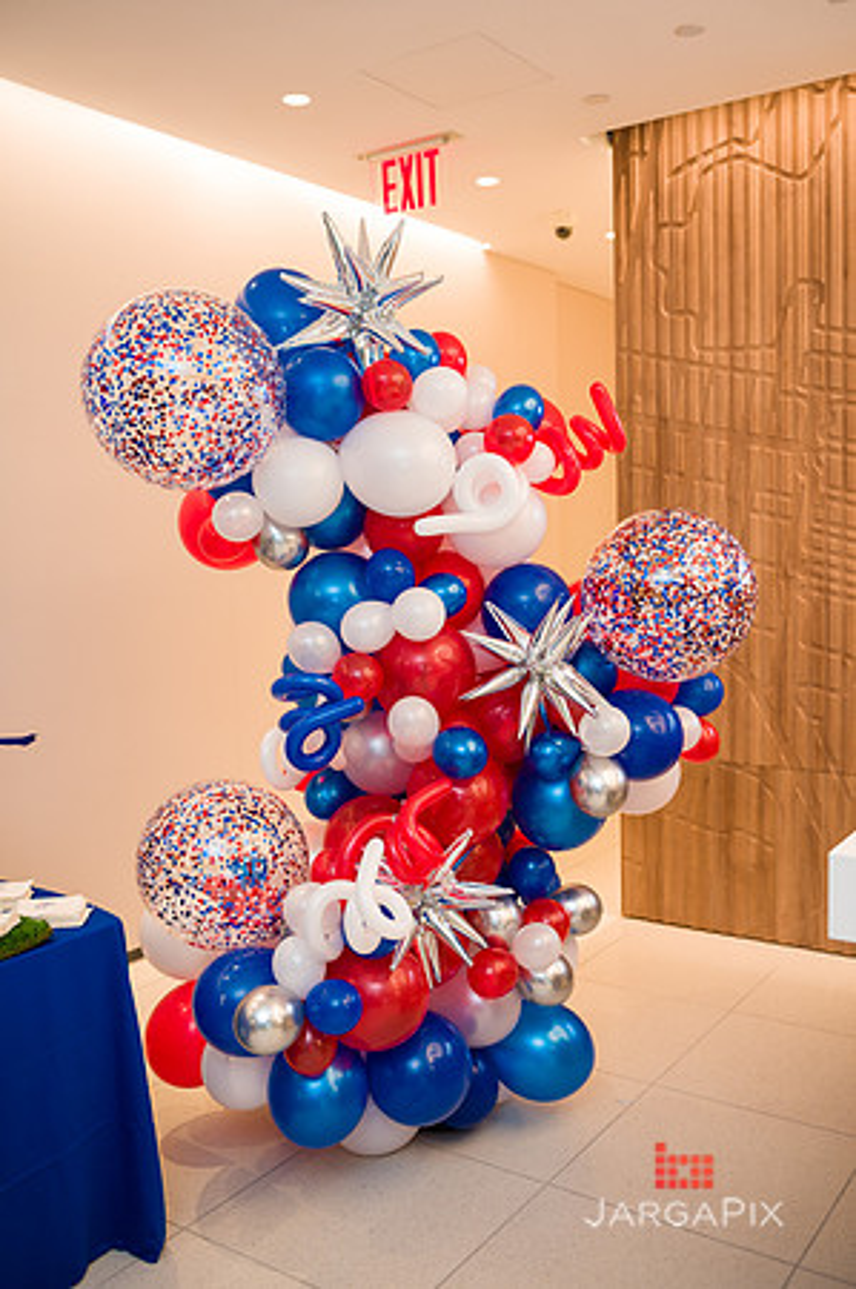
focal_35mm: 32
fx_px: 1144
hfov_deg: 41.0
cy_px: 644
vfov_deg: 58.8
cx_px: 428
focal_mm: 32
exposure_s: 1/200
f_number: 4
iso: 400
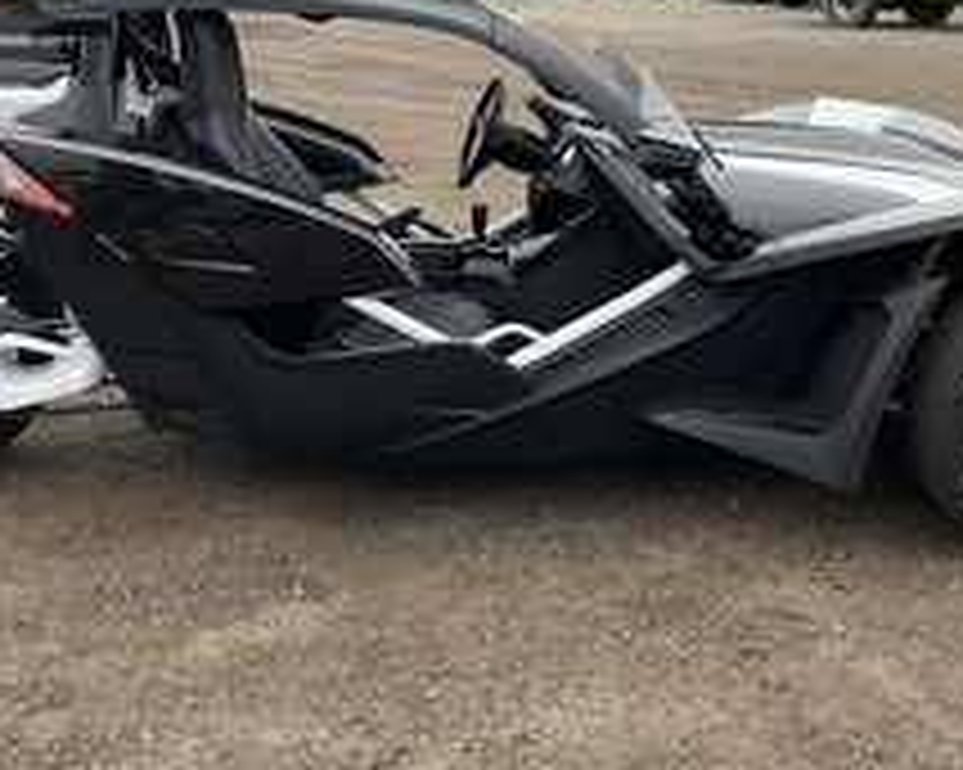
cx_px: 522
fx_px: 1510
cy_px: 257
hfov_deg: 35.4
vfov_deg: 28.4
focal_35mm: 53
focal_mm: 3
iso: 25
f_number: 1.8
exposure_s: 1/260
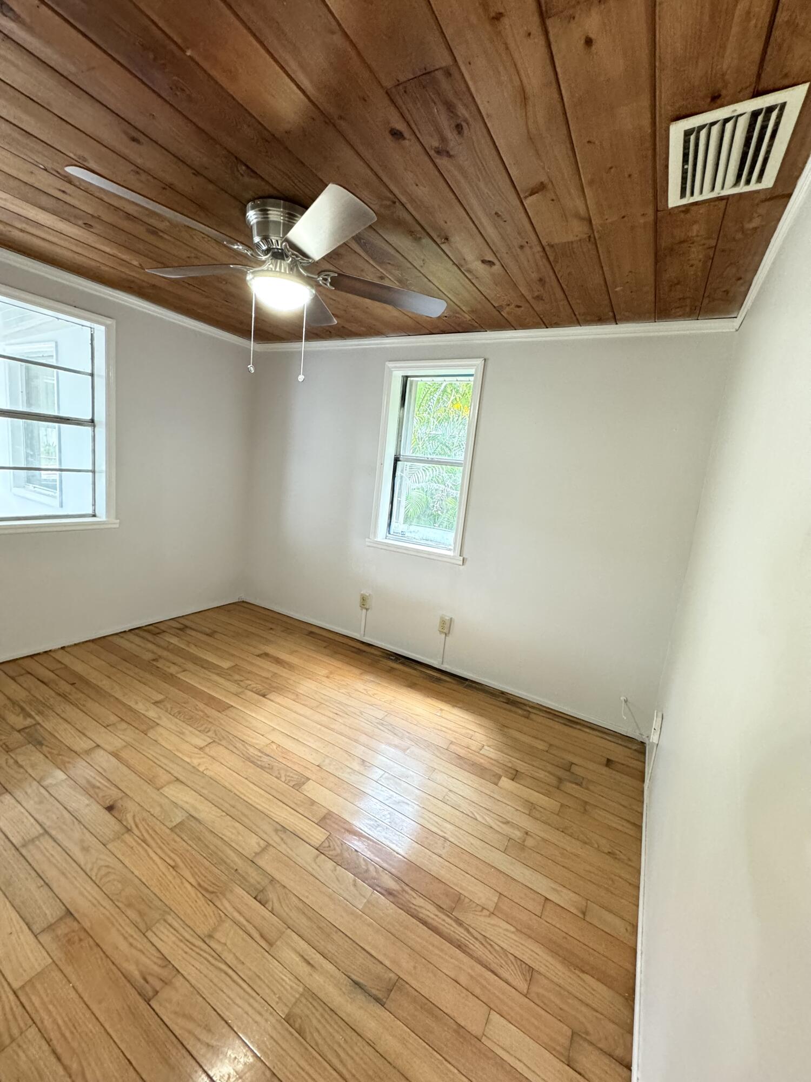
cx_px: 406
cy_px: 541
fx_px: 437
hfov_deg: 85.7
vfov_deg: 102.1
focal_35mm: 14
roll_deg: -5.2
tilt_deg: -10.4
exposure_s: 1/60
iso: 400
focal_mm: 2.22
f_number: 2.2
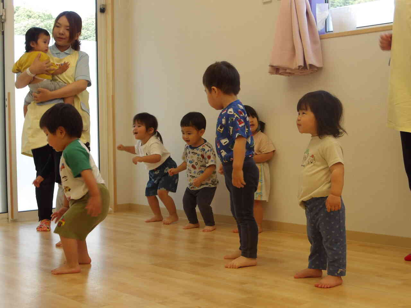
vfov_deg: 27.5
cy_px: 154
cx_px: 206
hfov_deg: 36.2
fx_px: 629
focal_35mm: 53
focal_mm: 9.4
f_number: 4.2
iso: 100
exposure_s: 1/57
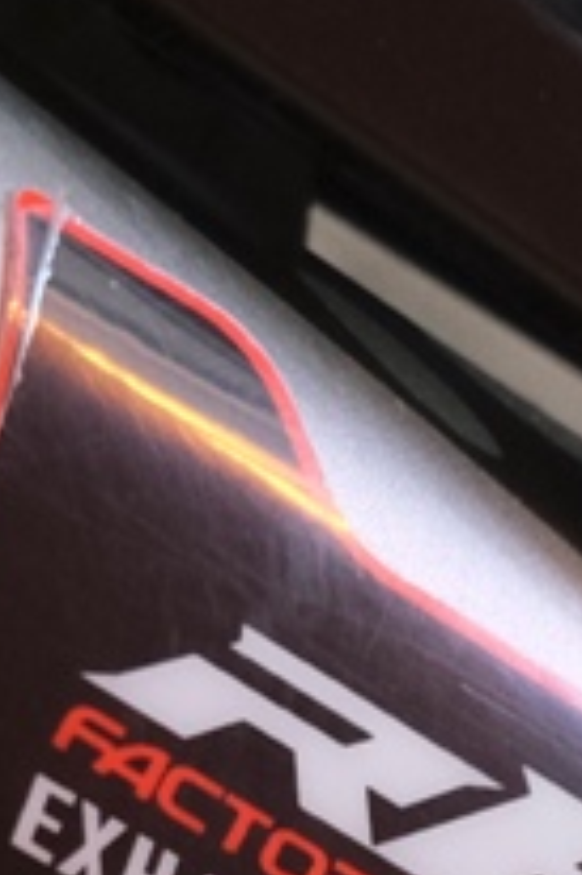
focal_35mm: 358
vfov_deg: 5.7
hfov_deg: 3.8
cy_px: 1115
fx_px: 8695
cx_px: 833
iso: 2000
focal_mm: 30.8
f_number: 4
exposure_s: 1/100
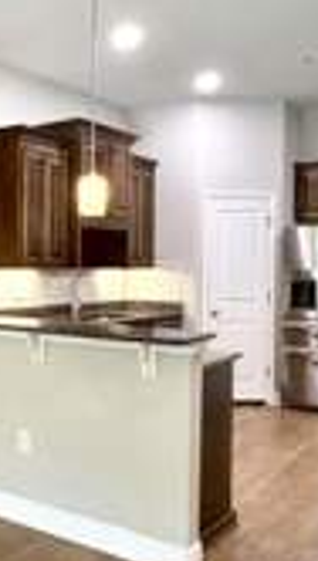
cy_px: 269
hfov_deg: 25.4
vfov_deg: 46.3
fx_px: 656
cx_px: -27
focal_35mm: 44
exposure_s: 1/60
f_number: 2.2
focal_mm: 2.22
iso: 250
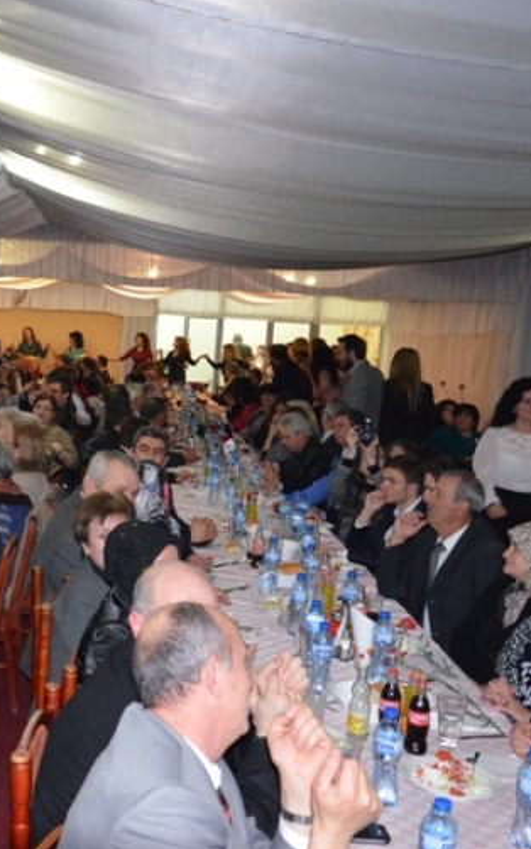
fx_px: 972
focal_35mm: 42
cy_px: 422
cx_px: 29
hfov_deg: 29.0
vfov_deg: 47.2
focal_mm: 18
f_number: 3.5
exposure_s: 1/60
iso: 3200
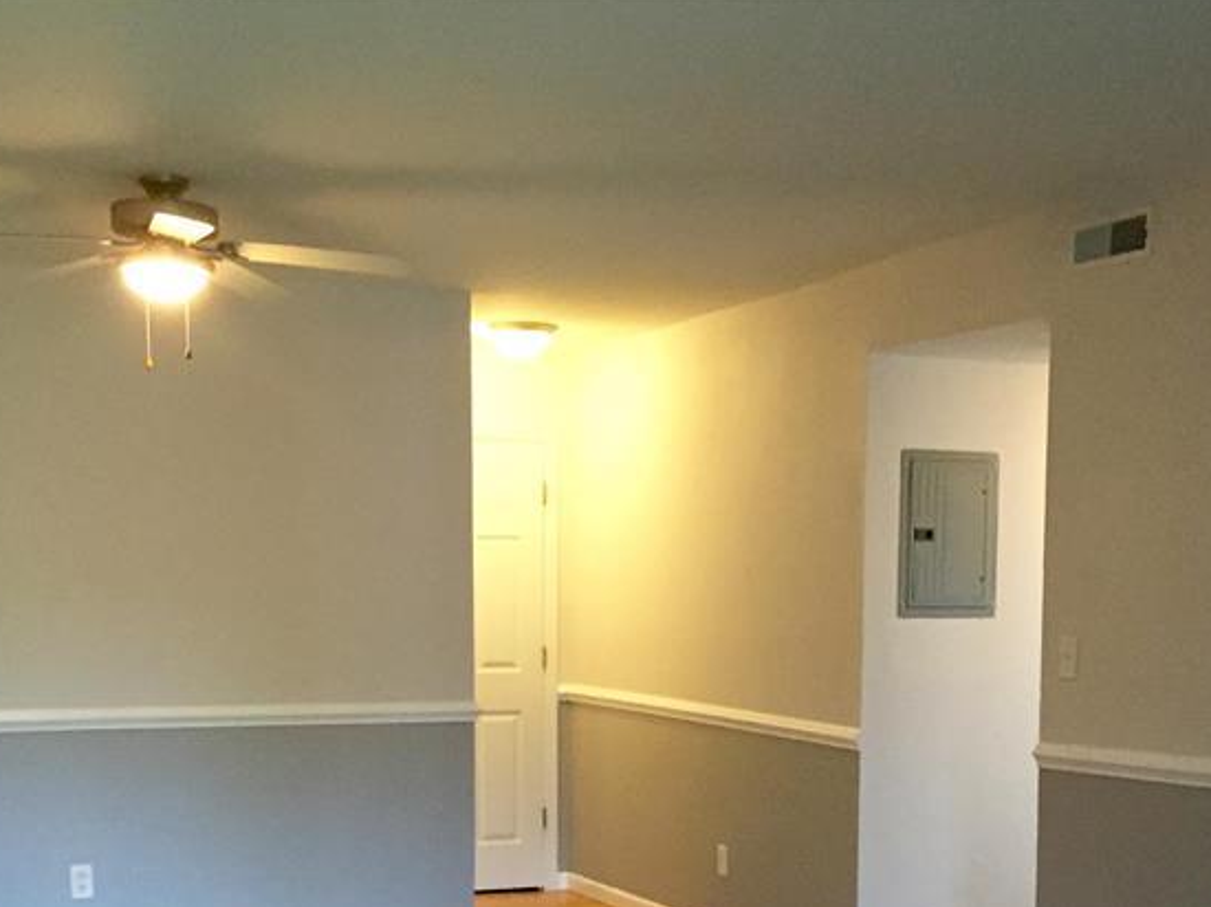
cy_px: 832
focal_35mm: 54
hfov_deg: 35.6
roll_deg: -0.7
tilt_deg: -7.0
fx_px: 1888
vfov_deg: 26.1
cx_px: 601
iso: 250
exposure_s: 1/30
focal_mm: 4.15
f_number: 2.2
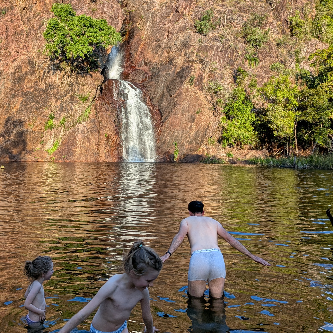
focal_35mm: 37
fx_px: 403
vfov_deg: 44.5
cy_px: 123
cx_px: 124
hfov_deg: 44.5
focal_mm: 4.53
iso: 29
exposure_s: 1/478
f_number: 1.7
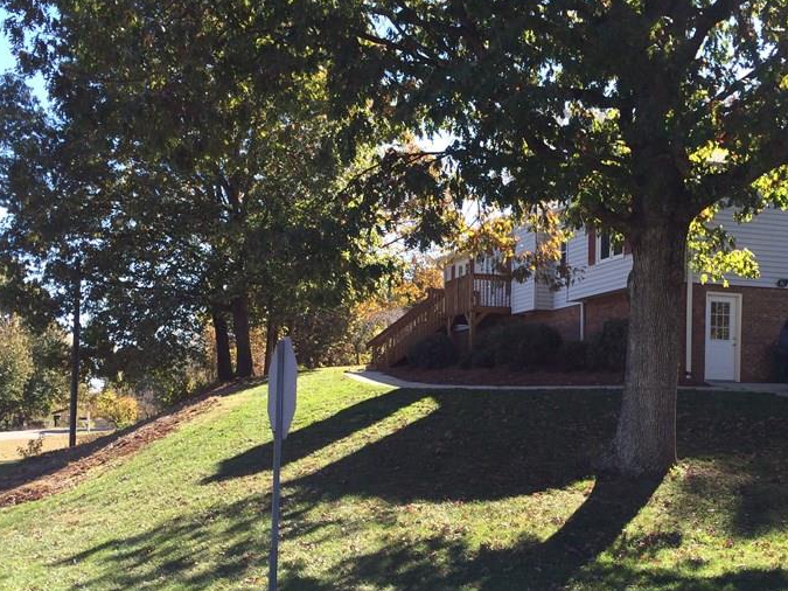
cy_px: 438
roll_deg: +0.8
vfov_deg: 32.3
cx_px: 453
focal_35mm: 44
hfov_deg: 42.8
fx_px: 1001
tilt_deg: -0.8
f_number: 2.2
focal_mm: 4.15
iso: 32
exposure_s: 1/540
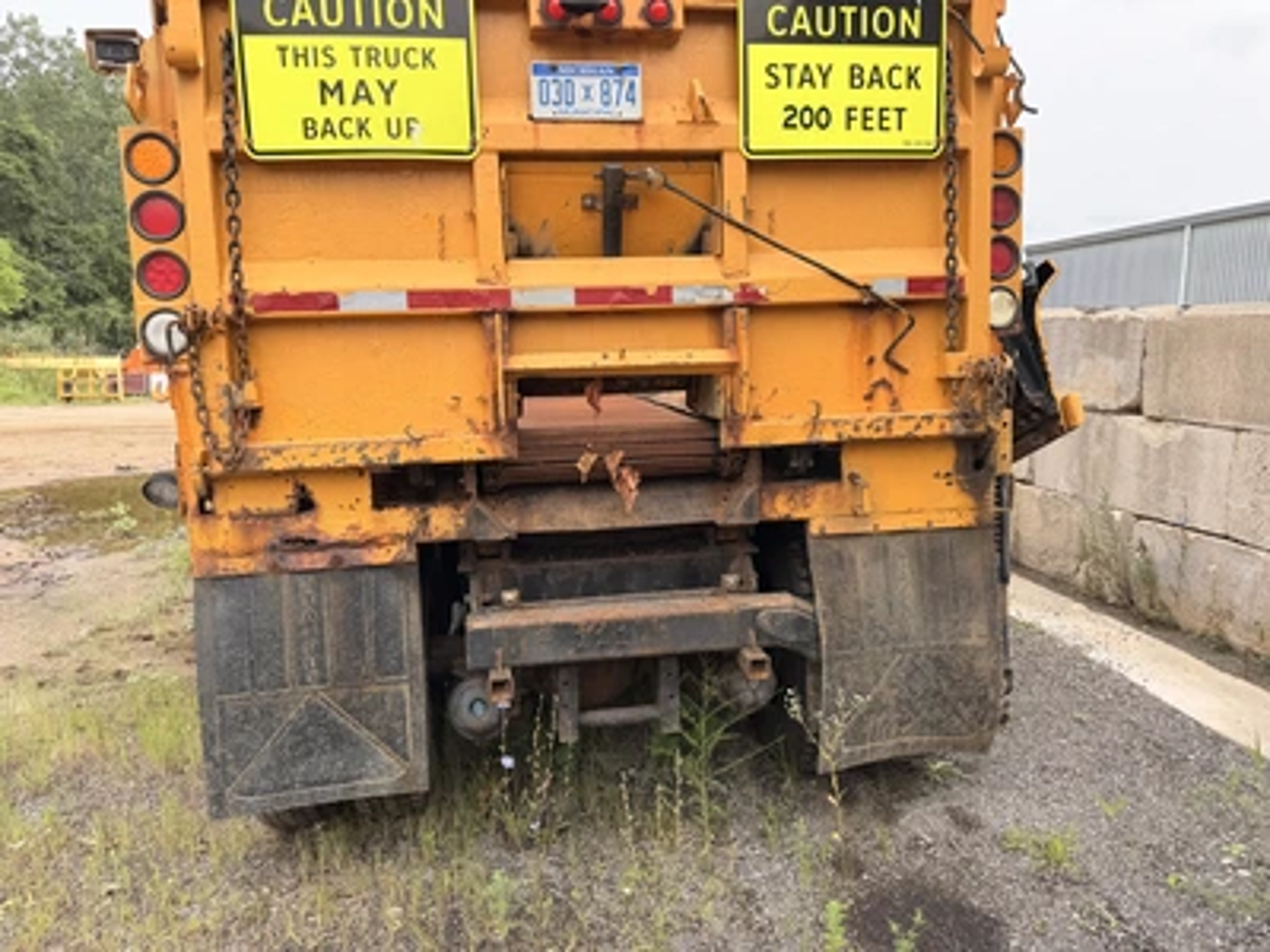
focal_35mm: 24
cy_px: 476
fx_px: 881
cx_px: 635
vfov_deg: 56.8
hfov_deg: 71.6
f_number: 1.78
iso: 80
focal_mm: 6.76
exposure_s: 1/920
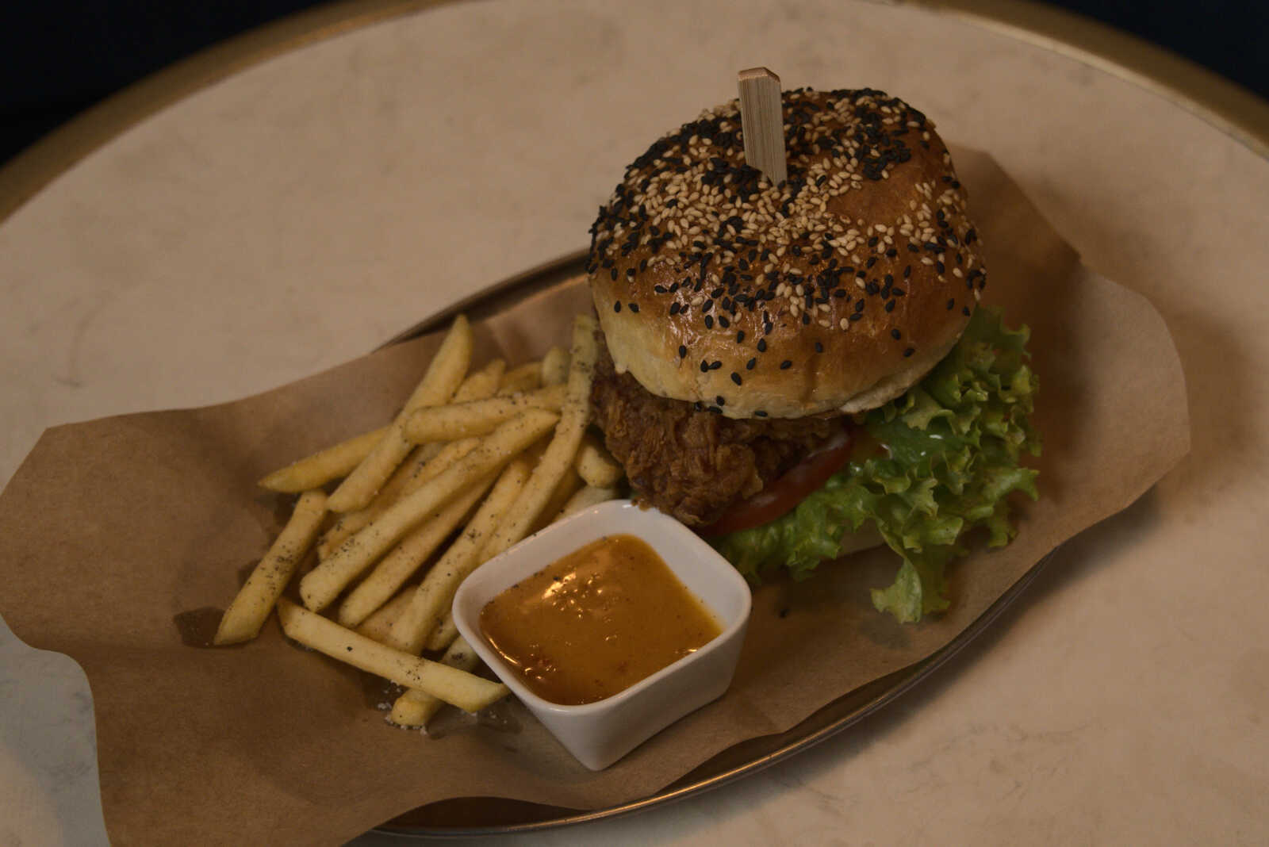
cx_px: 634
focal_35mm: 51
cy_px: 424
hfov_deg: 38.9
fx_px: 1798
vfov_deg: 26.5
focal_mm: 34
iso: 2000
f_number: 4.5
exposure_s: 1/125
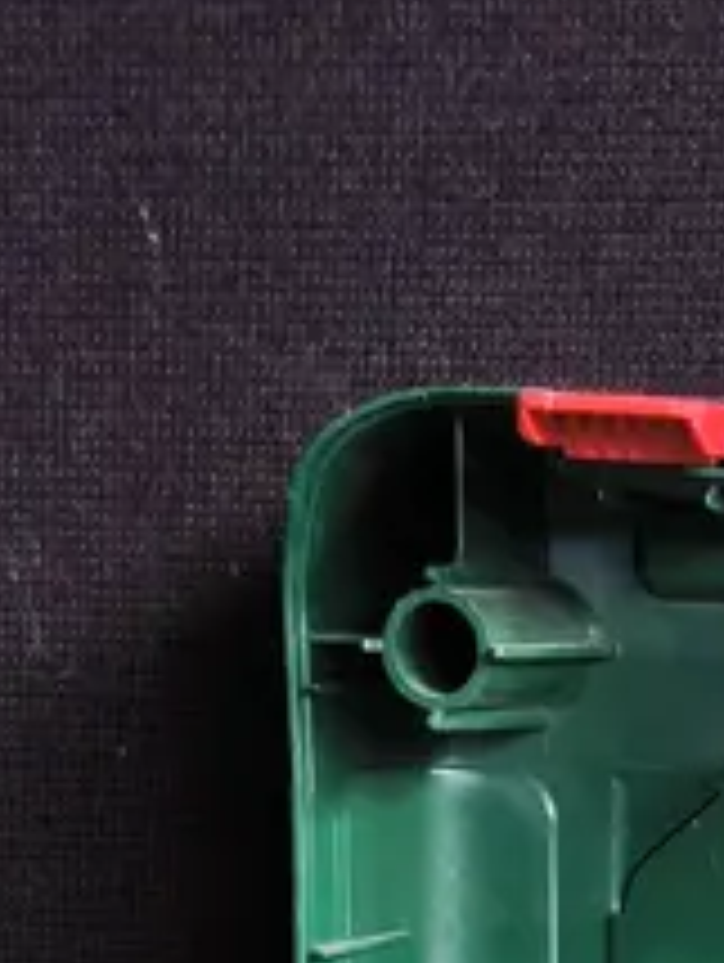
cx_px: 1043
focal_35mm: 129
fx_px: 3590
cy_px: 2070
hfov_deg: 11.1
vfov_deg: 12.8
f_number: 2
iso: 40
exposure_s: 1/100
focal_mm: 2.87
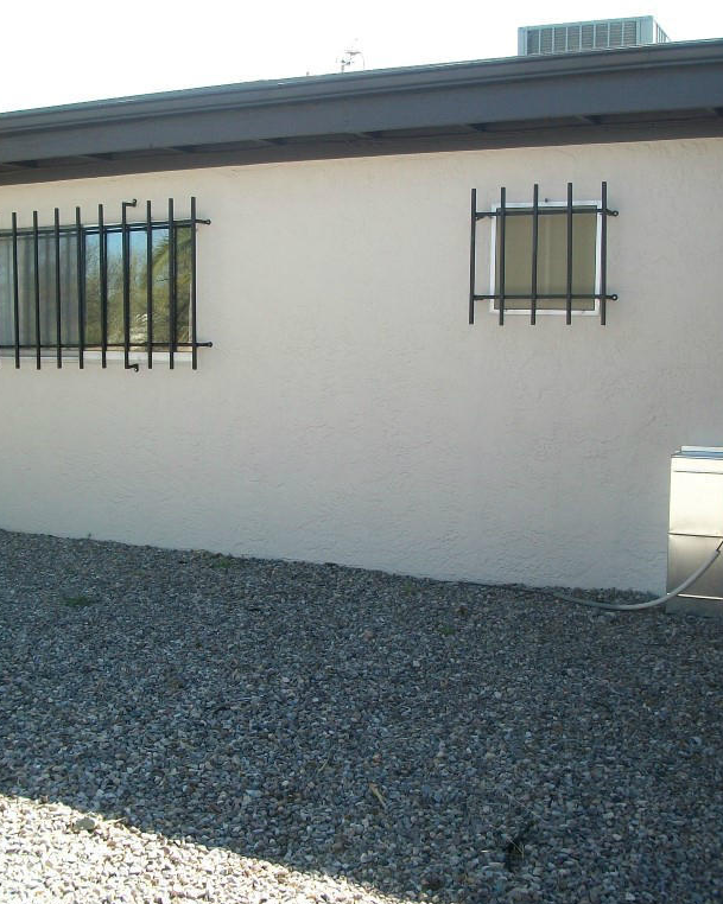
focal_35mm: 42
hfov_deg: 35.6
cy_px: 454
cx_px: 316
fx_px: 1124
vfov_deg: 43.8
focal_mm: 5.7
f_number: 2.9
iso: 80
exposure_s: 1/320
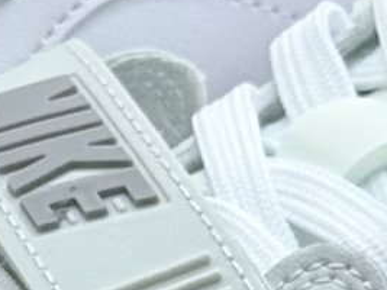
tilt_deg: -22.7
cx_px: -336
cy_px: 420
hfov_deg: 9.7
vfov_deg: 7.6
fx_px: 2146
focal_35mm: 192
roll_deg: +0.8
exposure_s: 1/706
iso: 64
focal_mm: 6.76
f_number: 1.78
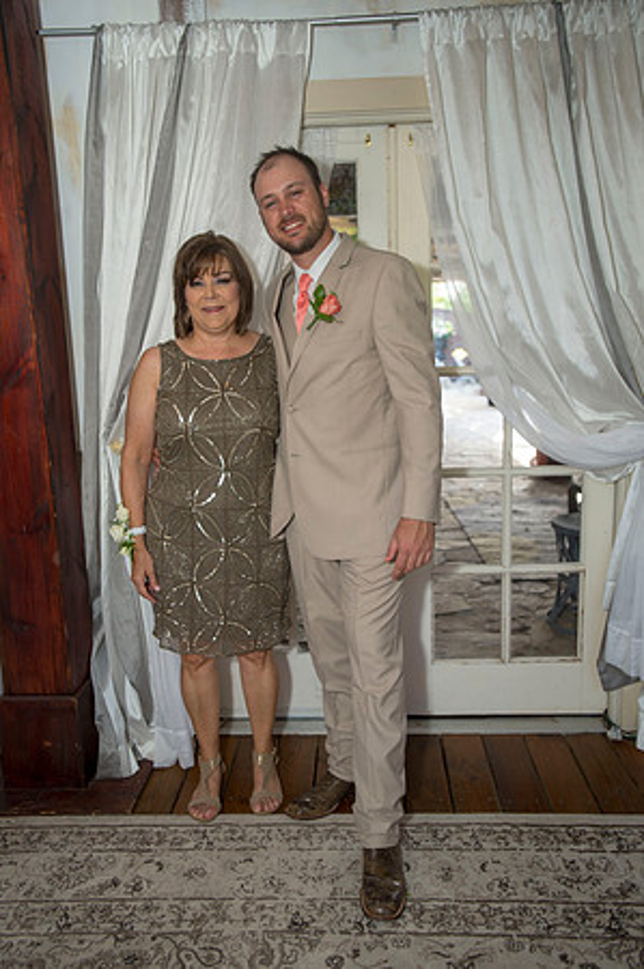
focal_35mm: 30
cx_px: 322
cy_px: 484
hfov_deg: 43.5
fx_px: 807
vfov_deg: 62.0
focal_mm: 30
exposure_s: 1/100
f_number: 3.2
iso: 200
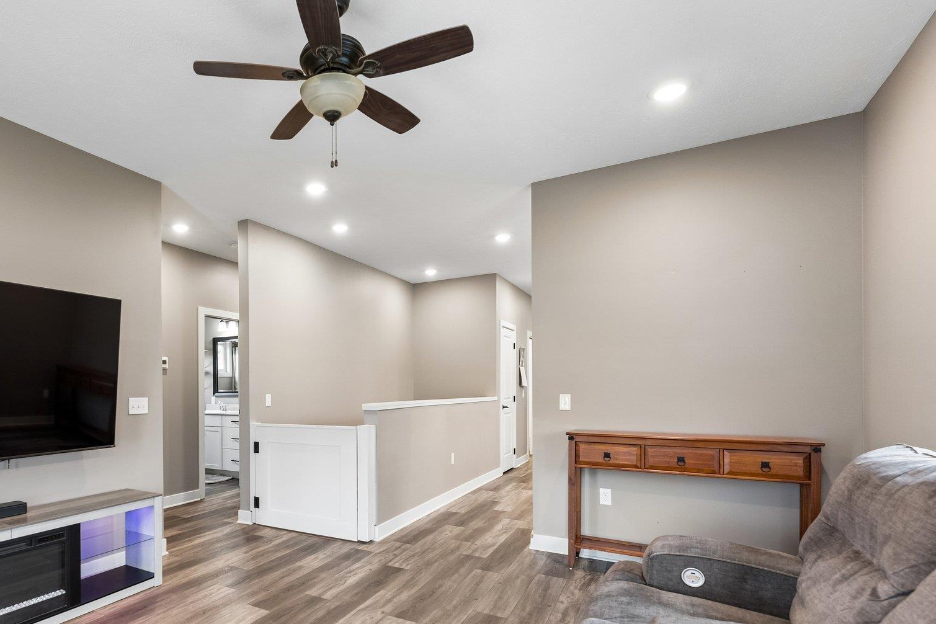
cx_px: 306
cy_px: 390
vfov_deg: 63.6
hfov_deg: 83.7
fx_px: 494
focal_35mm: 19
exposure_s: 1/10
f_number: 6.3
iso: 500
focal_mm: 14
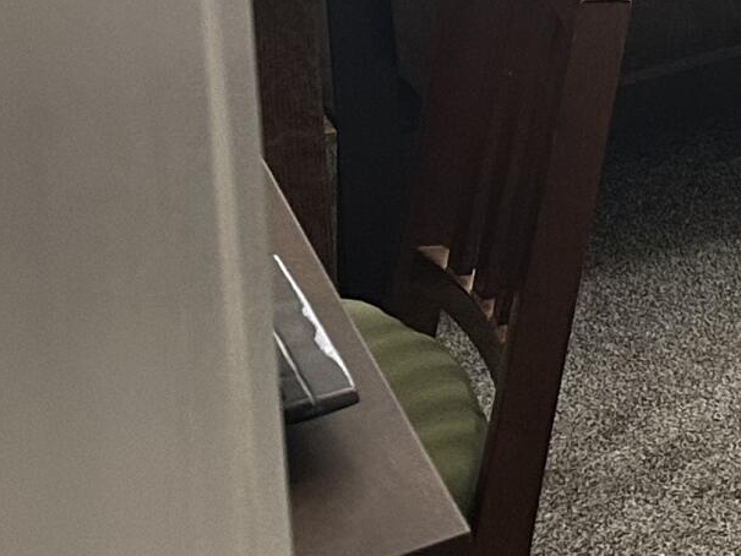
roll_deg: -0.4
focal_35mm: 119
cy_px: -661
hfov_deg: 13.1
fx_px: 2548
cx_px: 1689
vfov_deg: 11.0
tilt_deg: -8.1
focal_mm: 6.86
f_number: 1.78
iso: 160
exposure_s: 1/60
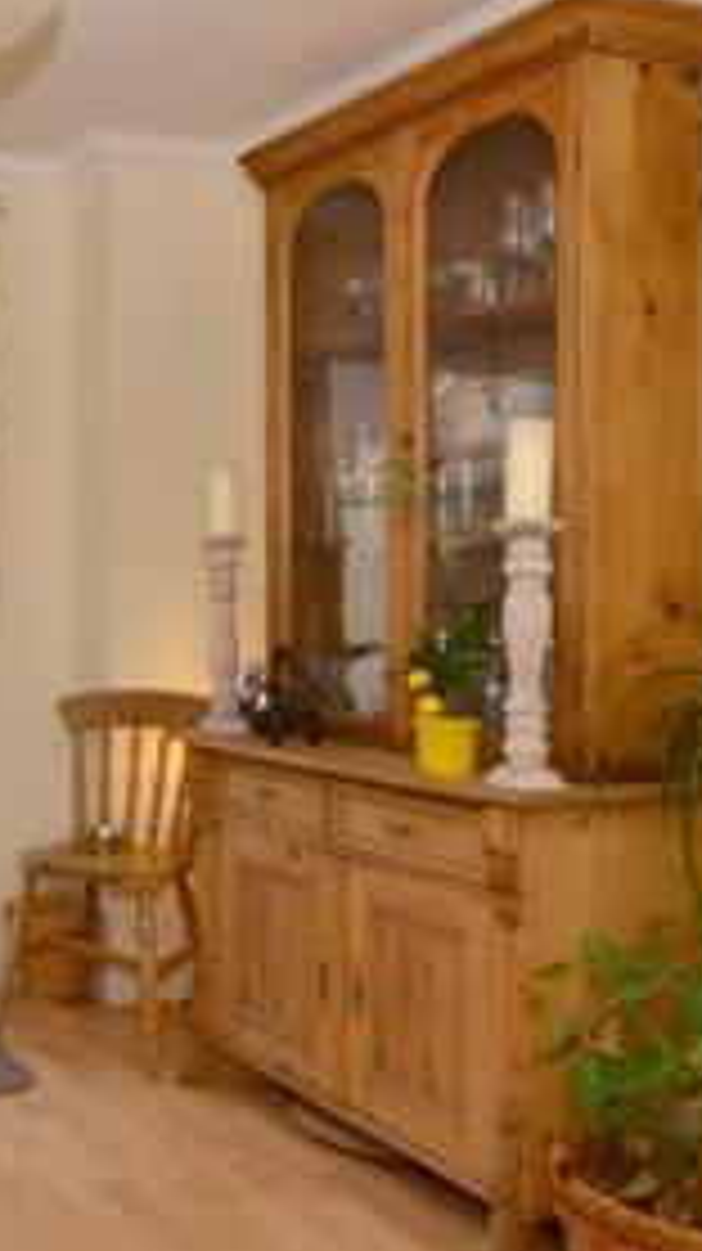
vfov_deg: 53.7
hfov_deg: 28.1
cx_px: -130
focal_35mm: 37
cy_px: 500
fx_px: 1227
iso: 640
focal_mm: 10
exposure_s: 1/100
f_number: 11
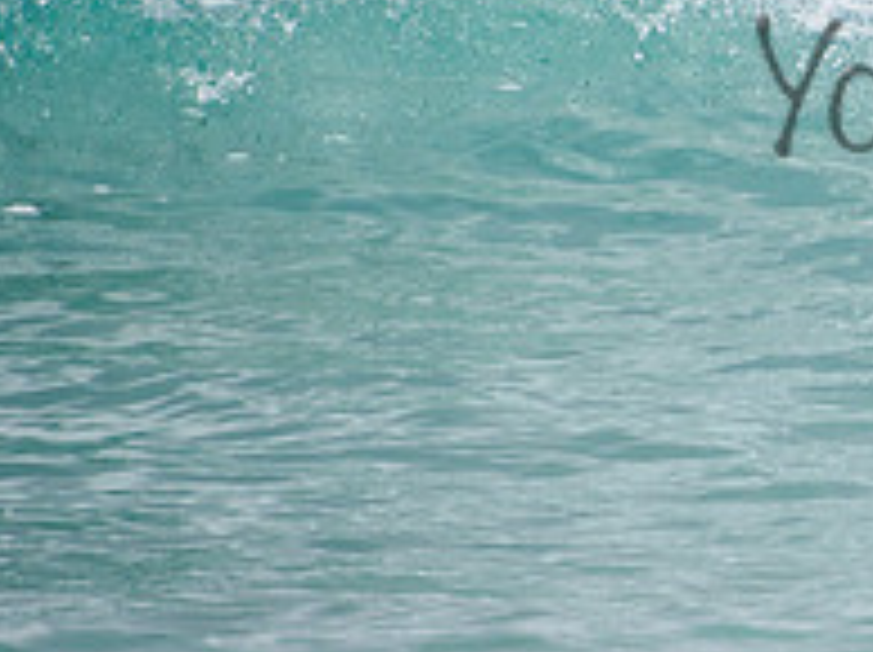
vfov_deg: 0.9
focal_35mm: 1728
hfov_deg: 1.1
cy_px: 47
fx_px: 43526
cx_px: 1220
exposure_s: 1/2000
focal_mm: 400
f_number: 5.6
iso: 360
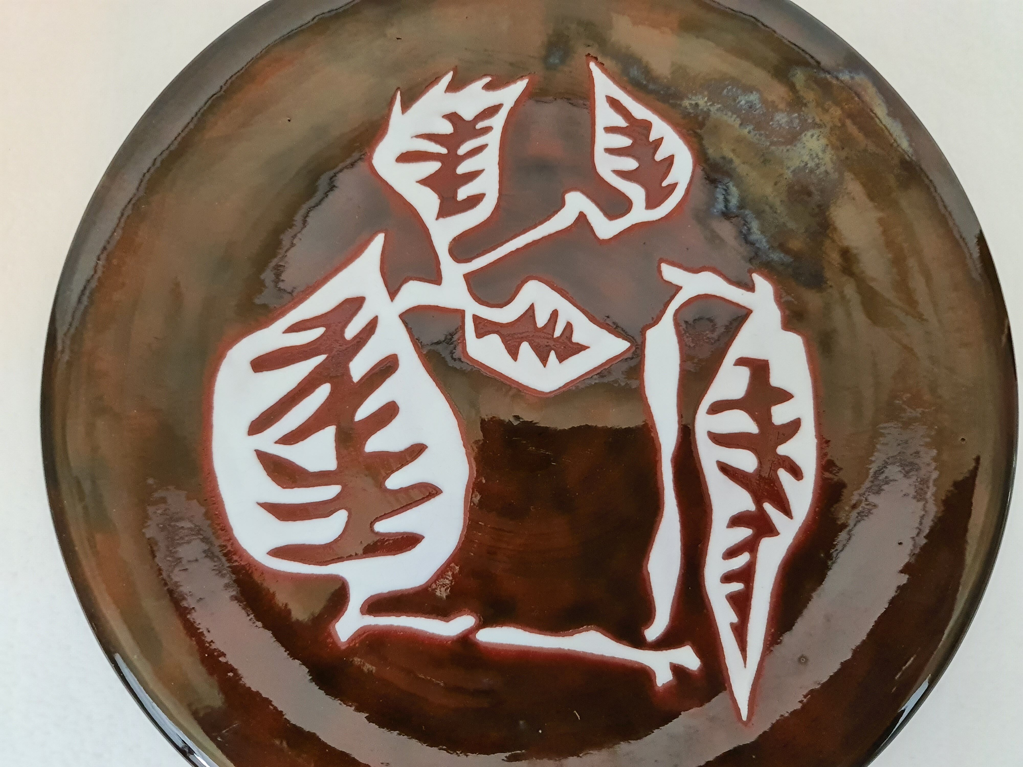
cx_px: 512
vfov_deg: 54.9
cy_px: 384
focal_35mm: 25
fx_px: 739
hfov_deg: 69.4
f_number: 1.8
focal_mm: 7
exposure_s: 1/100
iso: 400
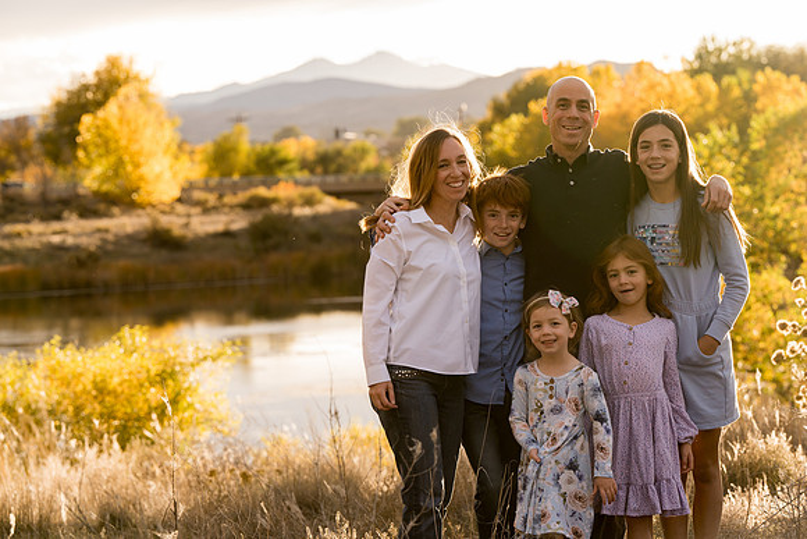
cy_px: 270
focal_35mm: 137
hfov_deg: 15.0
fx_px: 3072
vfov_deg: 10.0
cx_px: 404
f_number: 6.3
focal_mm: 137
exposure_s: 1/250
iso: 640
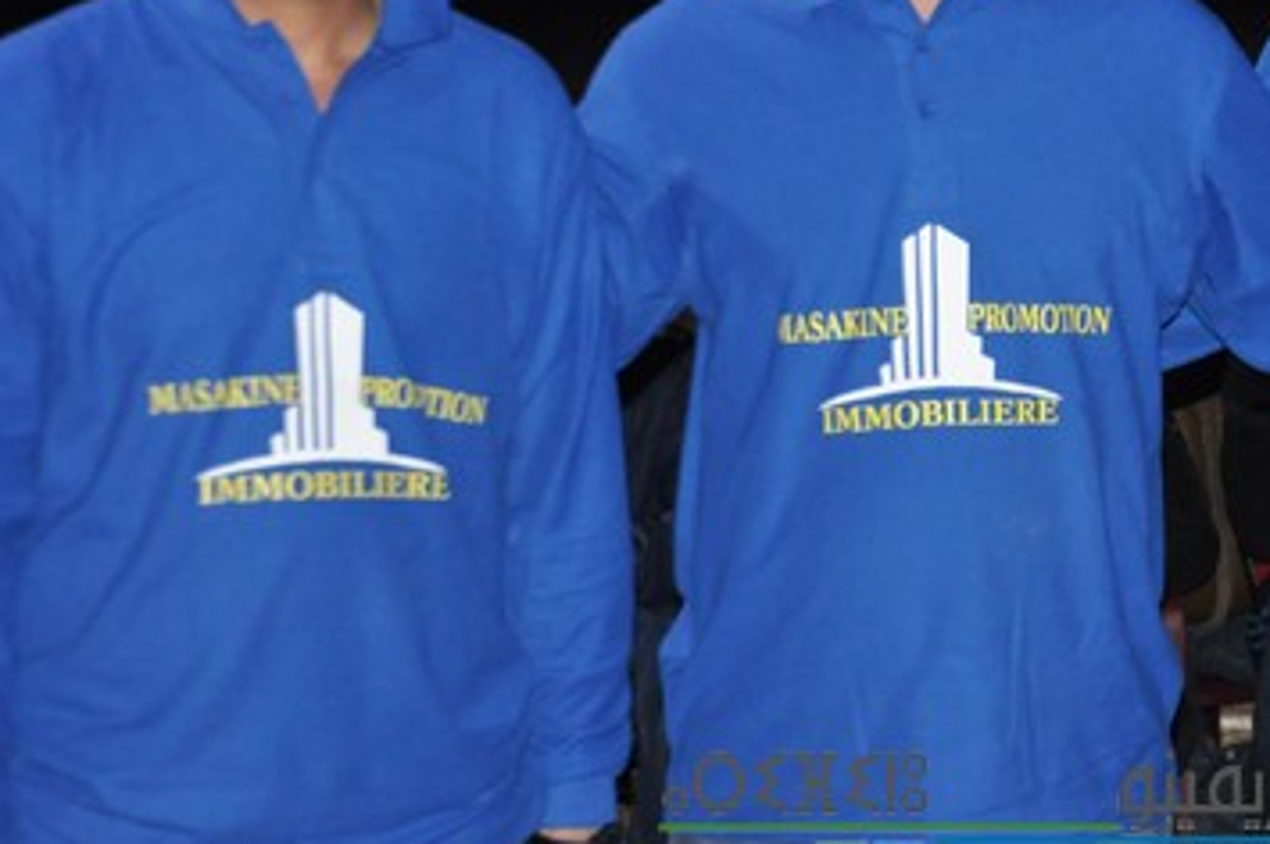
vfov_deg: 12.4
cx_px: 982
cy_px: 256
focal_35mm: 110
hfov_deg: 18.5
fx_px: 3877
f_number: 4.5
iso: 800
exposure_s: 1/60
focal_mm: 38
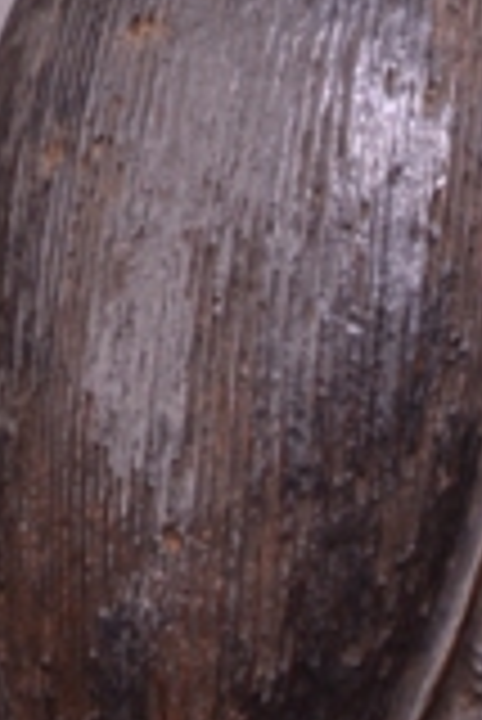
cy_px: 936
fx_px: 8246
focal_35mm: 411
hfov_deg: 3.3
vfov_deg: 5.0
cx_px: 588
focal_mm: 55
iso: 200
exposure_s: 1/100
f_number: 16
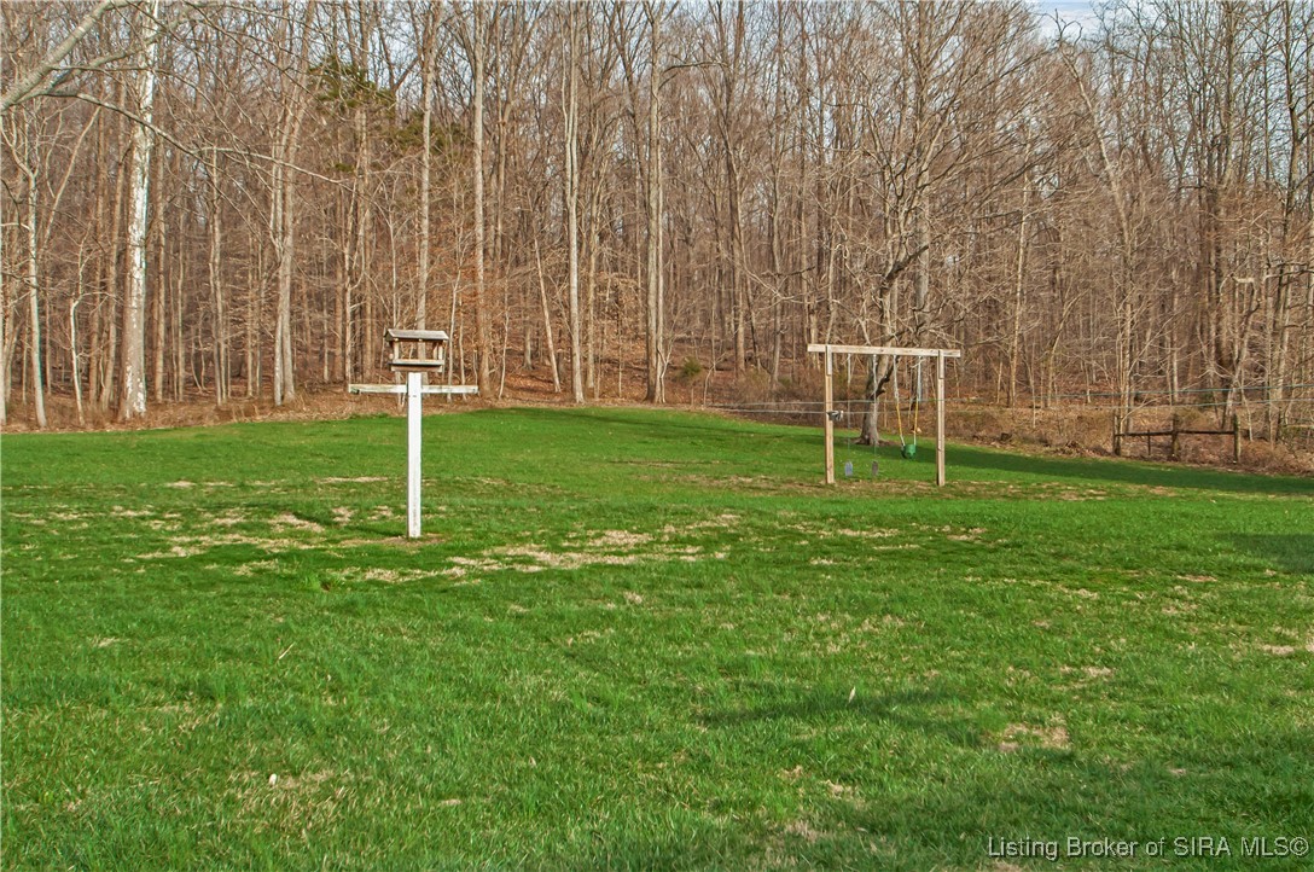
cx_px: 657
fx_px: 1312
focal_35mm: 36
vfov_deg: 36.8
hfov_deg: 53.2
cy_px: 436
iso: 500
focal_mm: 24
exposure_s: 1/100
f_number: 8
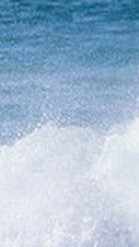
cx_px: 413
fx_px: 22484
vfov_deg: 0.6
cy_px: 263
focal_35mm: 3438
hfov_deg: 0.4
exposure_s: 1/2000
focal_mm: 500
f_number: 5.6
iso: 220
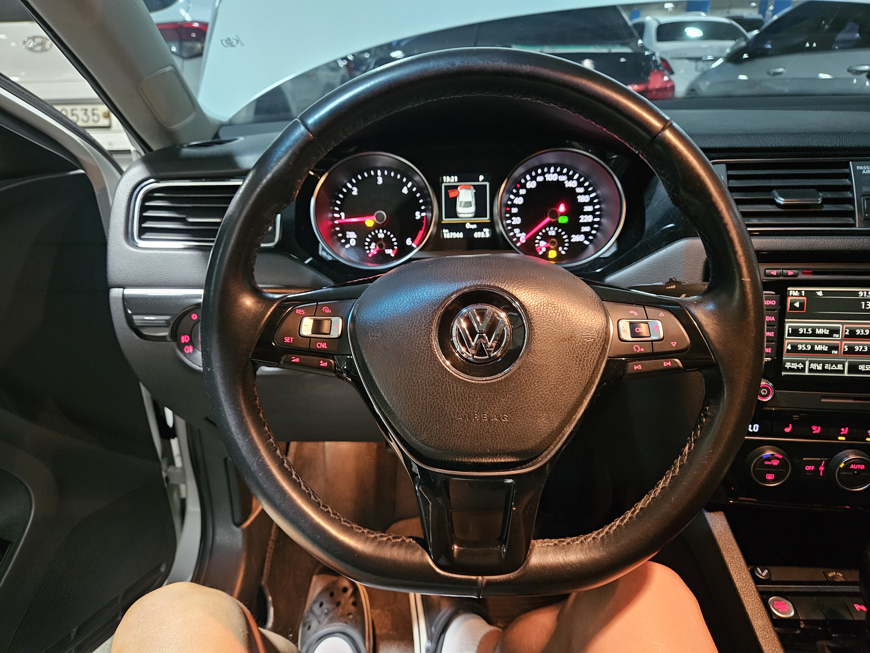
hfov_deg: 73.9
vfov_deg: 58.9
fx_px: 578
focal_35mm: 23
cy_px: 326
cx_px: 435
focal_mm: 5.4
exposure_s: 1/24
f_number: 1.8
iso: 1000
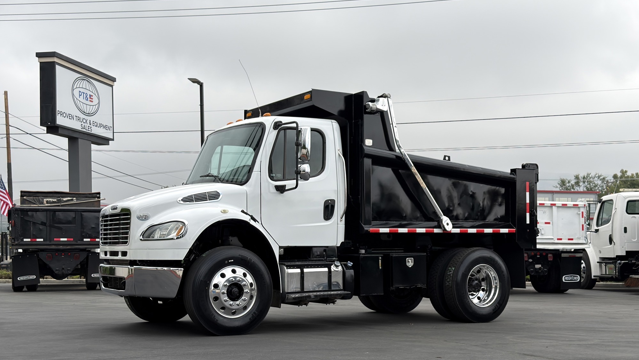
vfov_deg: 25.4
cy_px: 224
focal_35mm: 47
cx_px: 320
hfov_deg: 43.7
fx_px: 796
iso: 64
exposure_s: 1/2778
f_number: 1.78
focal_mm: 6.76
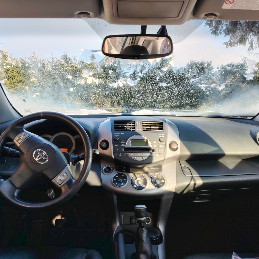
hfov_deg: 55.6
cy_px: 130
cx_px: 124
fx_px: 245
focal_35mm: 29
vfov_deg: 55.6
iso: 100
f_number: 1.75
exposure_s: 1/138
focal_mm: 5.25
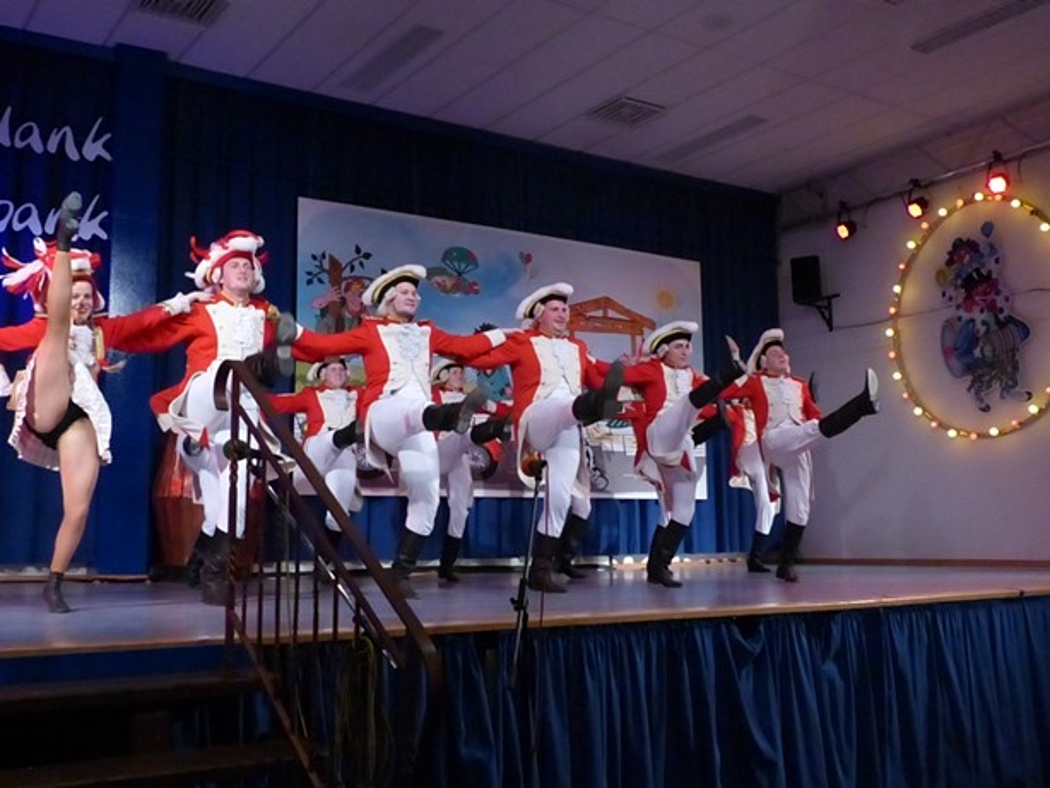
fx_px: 1123
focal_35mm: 37
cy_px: 394
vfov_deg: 38.7
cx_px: 525
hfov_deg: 50.1
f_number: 4
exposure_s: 1/250
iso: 1600
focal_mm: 6.6
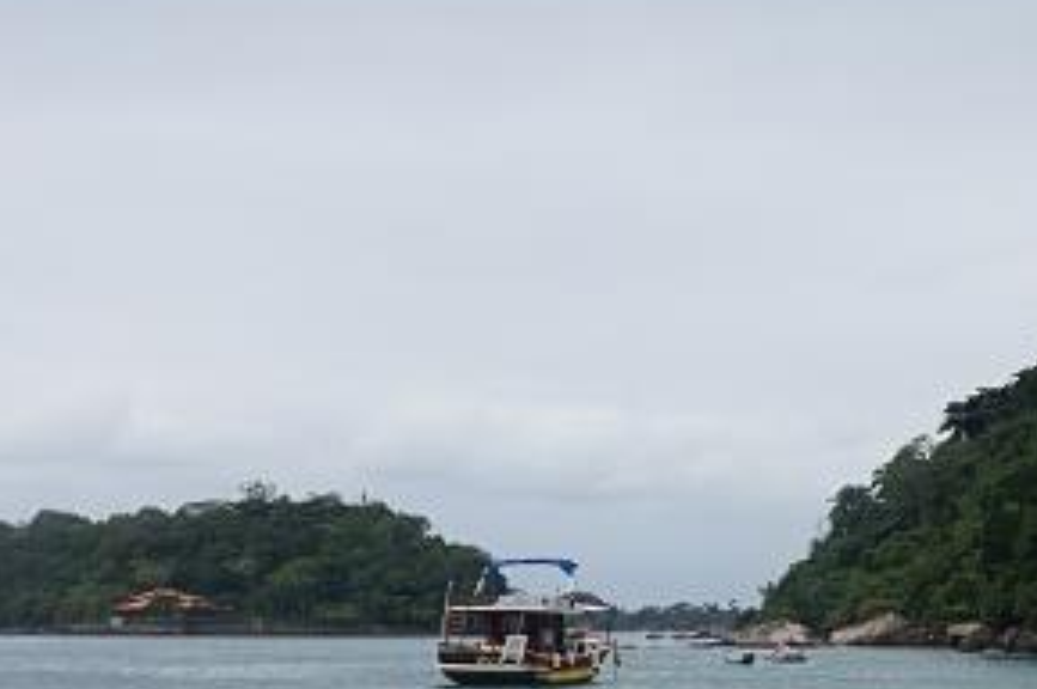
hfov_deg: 21.7
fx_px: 2590
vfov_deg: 14.9
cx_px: 1066
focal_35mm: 90
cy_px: 667
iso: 100
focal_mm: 16
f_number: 11
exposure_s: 1/80
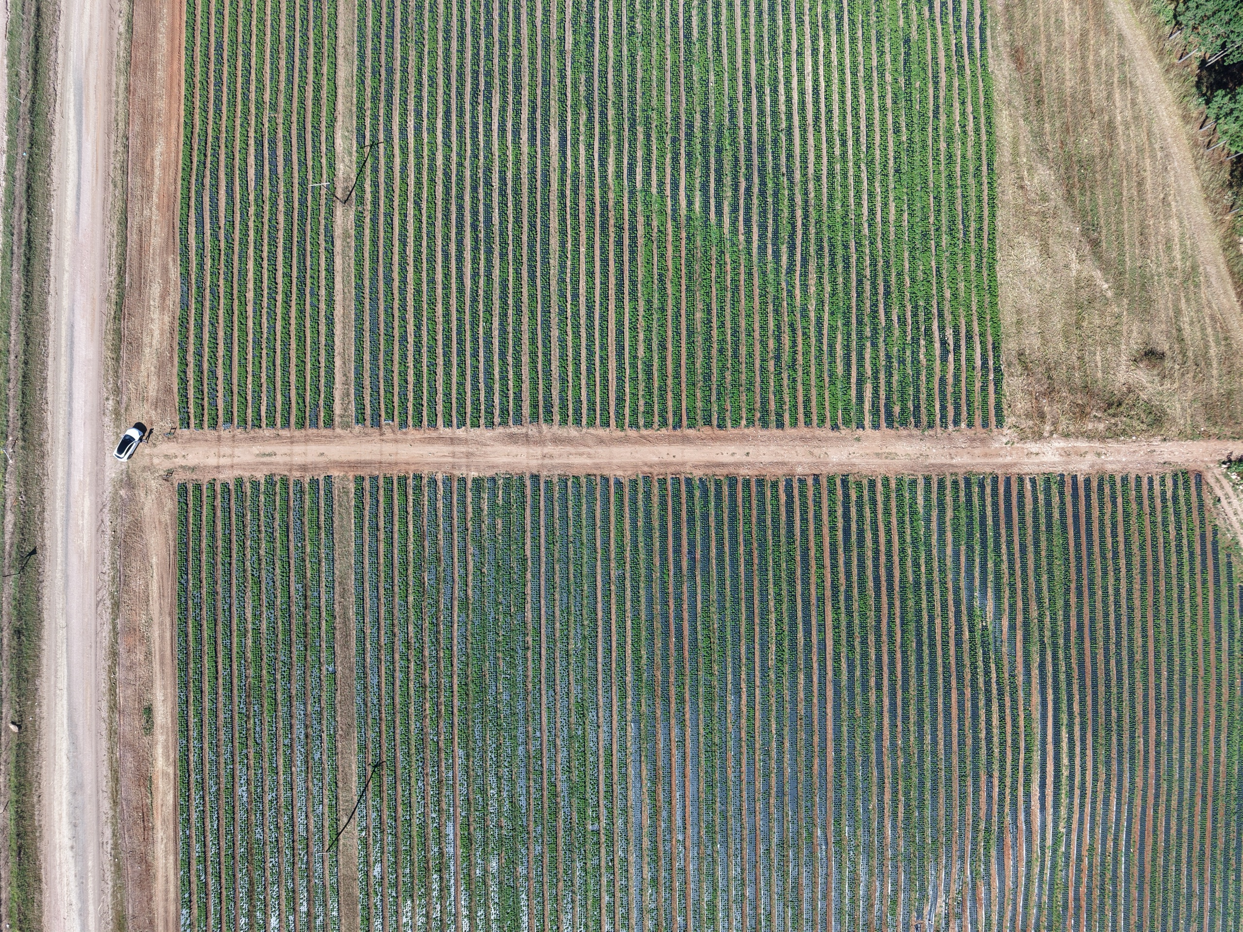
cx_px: 622
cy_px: 466
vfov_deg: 56.8
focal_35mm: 24
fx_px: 862
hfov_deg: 71.6
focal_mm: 8.67
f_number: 1.8
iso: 100
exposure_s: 1/1500
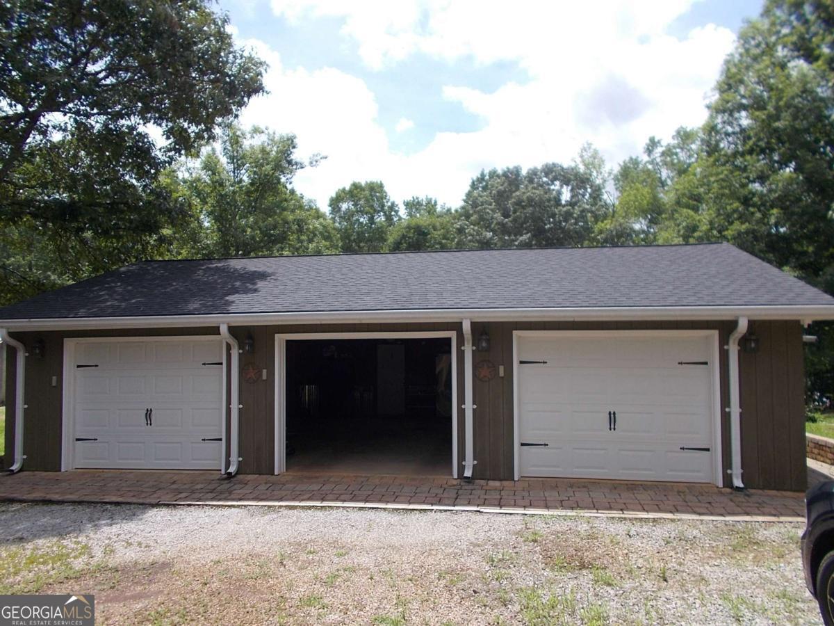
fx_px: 626
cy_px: 313
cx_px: 417
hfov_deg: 67.3
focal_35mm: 26
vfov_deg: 53.1
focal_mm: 4.6
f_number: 8
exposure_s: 1/125
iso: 80
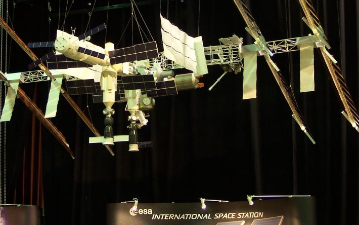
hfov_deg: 26.4
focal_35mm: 78
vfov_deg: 16.6
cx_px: 152
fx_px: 763
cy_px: 50
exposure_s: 1/2
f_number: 3
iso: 80
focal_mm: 8.5
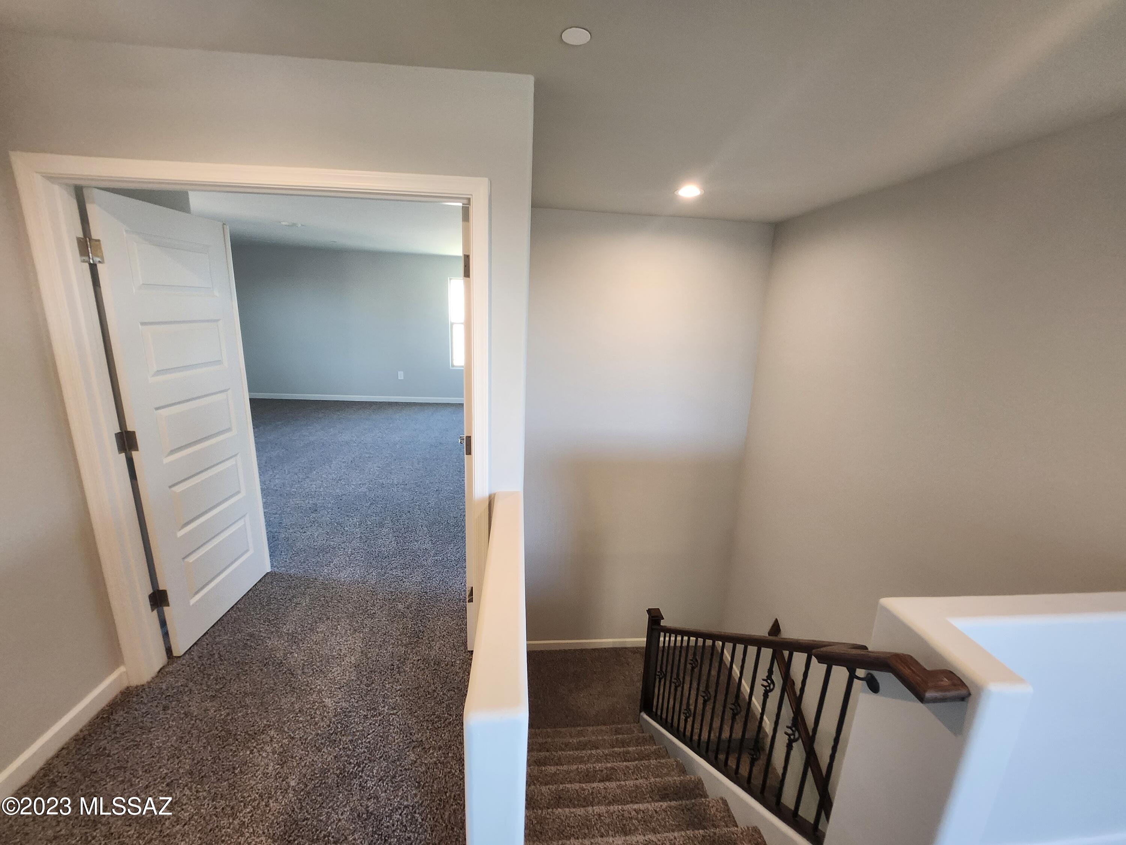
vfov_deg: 89.9
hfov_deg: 106.2
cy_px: 422
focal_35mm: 13
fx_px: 423
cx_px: 563
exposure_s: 1/60
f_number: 2.2
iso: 320
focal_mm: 1.7
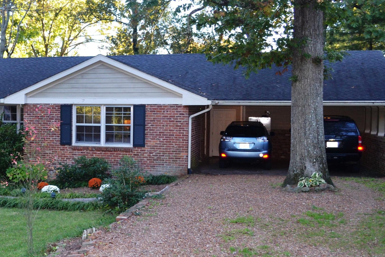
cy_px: 124
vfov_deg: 27.0
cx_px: 67
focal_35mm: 50
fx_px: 535
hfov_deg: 37.9
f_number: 4
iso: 400
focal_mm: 18
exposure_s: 1/125
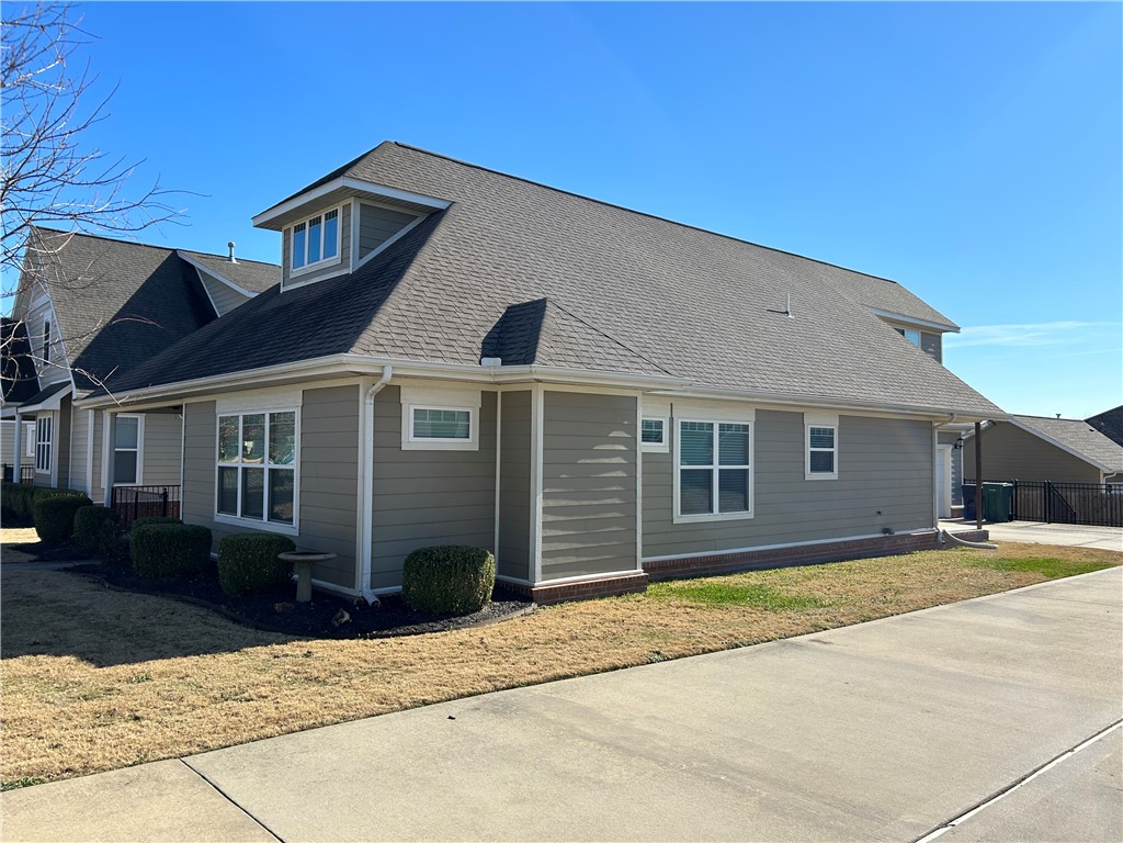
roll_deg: -0.2
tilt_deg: +2.9
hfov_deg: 67.3
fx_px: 843
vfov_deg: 53.1
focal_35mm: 26
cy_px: 422
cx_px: 562
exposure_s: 1/3968
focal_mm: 5.7
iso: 50
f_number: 1.5
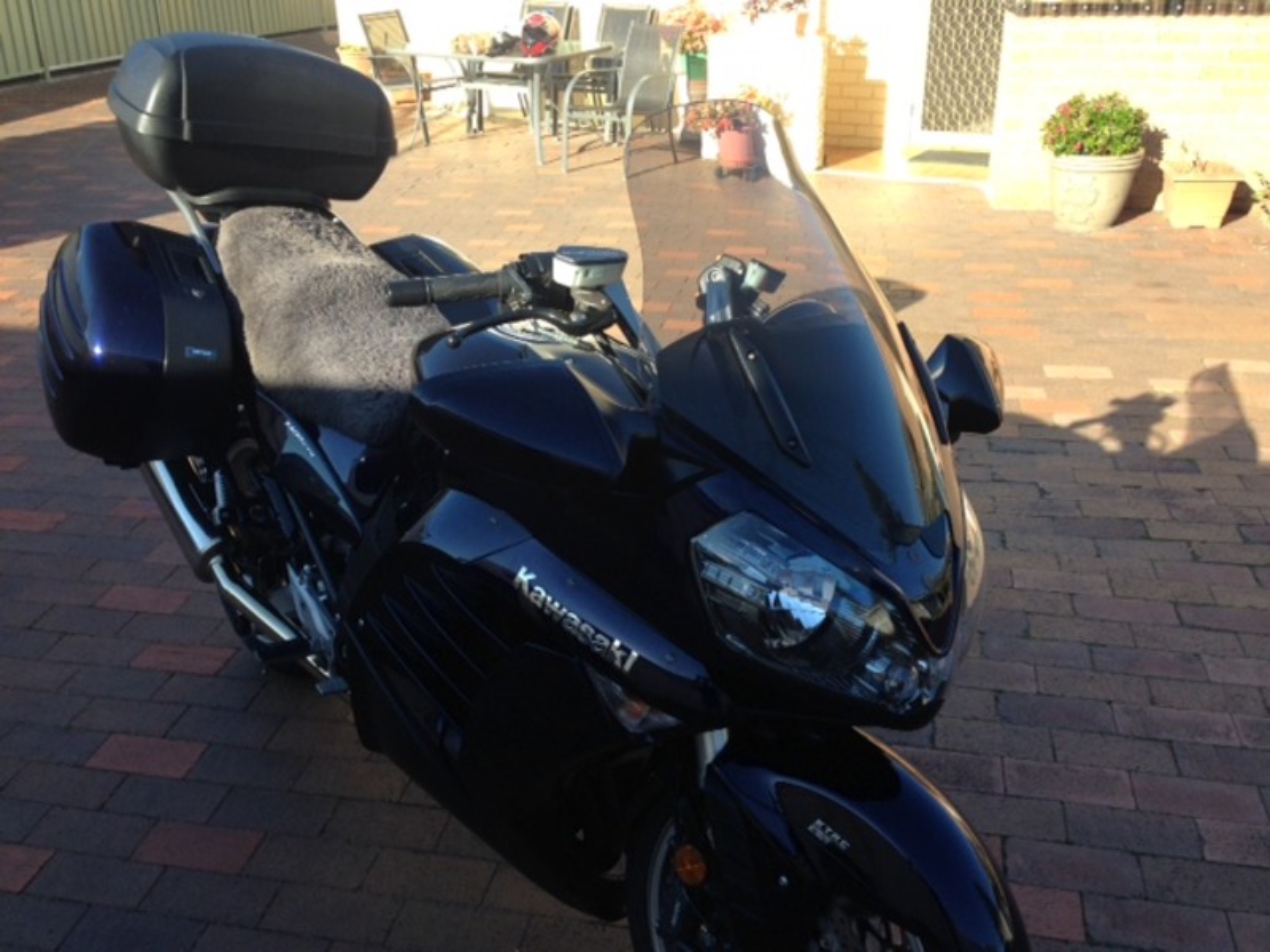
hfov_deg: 55.4
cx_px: 635
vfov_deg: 42.9
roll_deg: +2.5
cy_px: 476
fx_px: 1211
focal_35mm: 33
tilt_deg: -25.6
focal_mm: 4.12
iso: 50
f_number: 2.4
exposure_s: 1/374
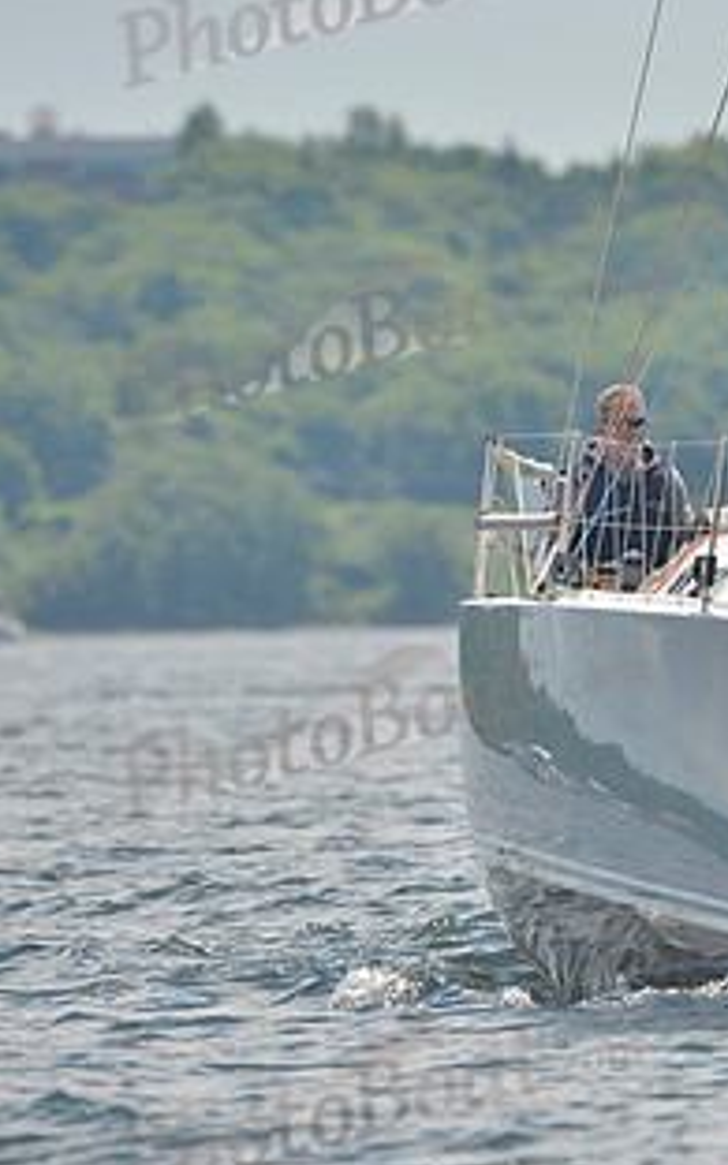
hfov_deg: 1.7
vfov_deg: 2.8
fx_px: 24094
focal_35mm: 759
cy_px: 476
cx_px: 840
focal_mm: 400
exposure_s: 1/1250
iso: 280
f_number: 6.3
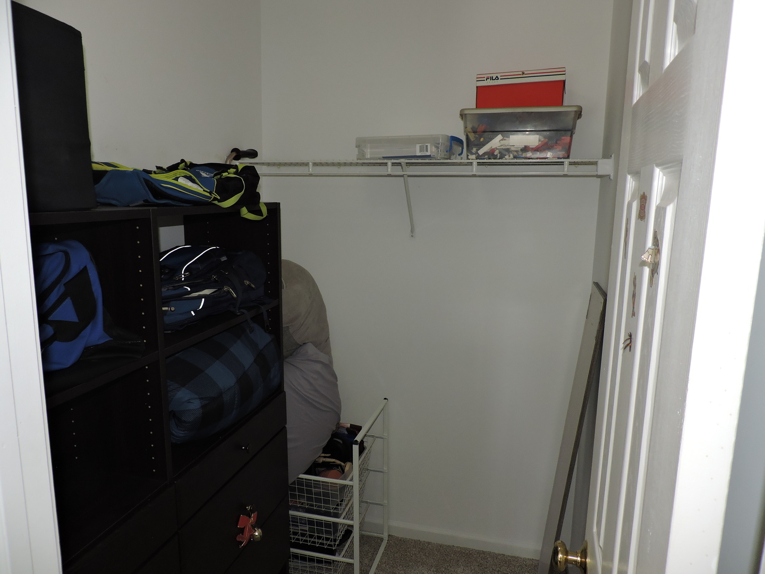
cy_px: 287
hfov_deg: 71.6
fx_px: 530
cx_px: 382
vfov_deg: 56.8
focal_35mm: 24
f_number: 3
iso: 200
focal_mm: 4.3
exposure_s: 1/30
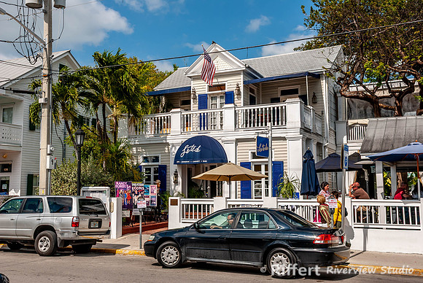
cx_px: 212
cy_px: 141
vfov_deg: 34.3
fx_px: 459
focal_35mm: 39
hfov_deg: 49.5
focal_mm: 26
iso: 100
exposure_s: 1/320
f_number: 9
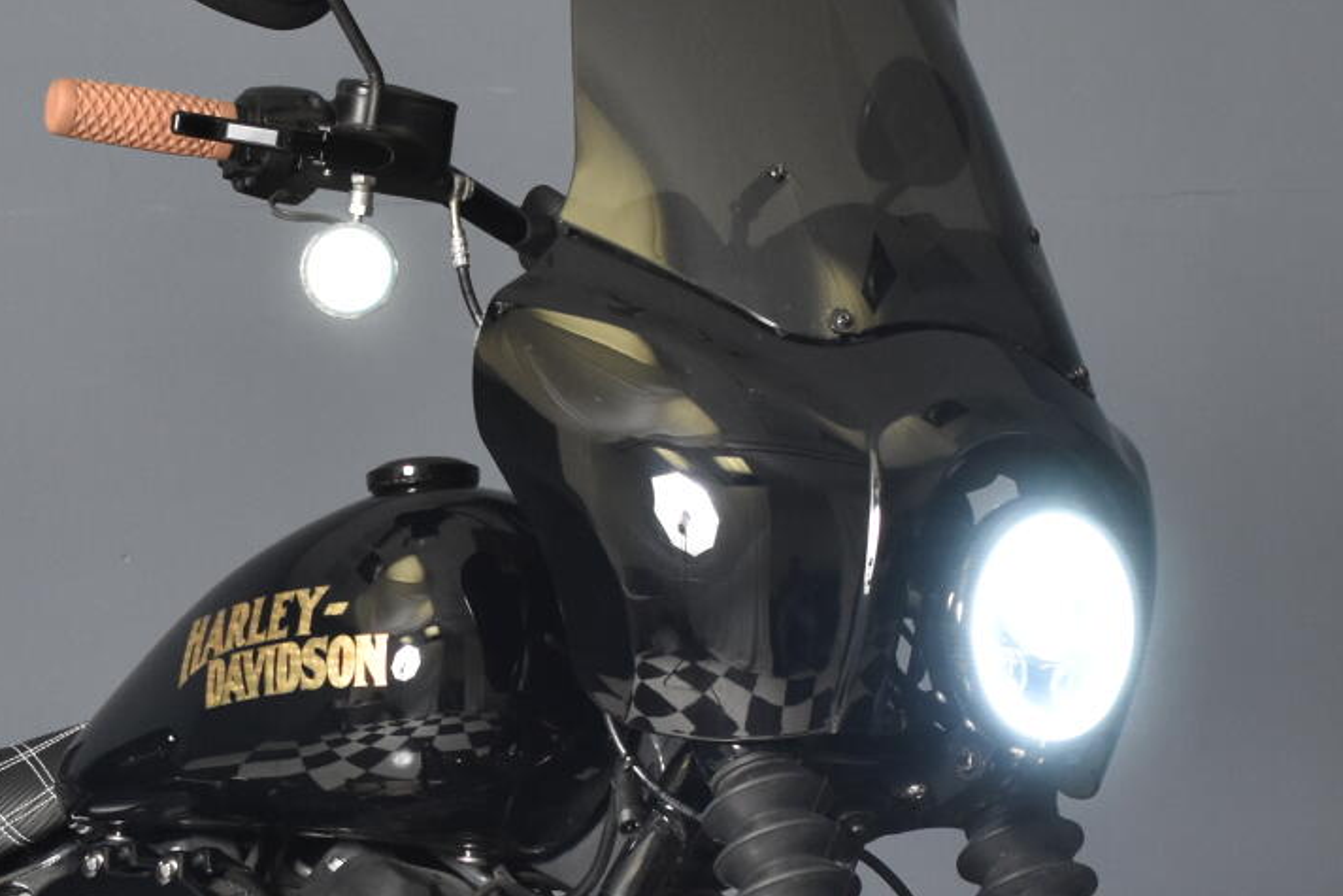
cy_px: 921
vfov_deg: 9.2
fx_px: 5500
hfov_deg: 13.9
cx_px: 336
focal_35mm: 147
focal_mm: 35
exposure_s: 1/160
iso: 800
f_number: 4.5
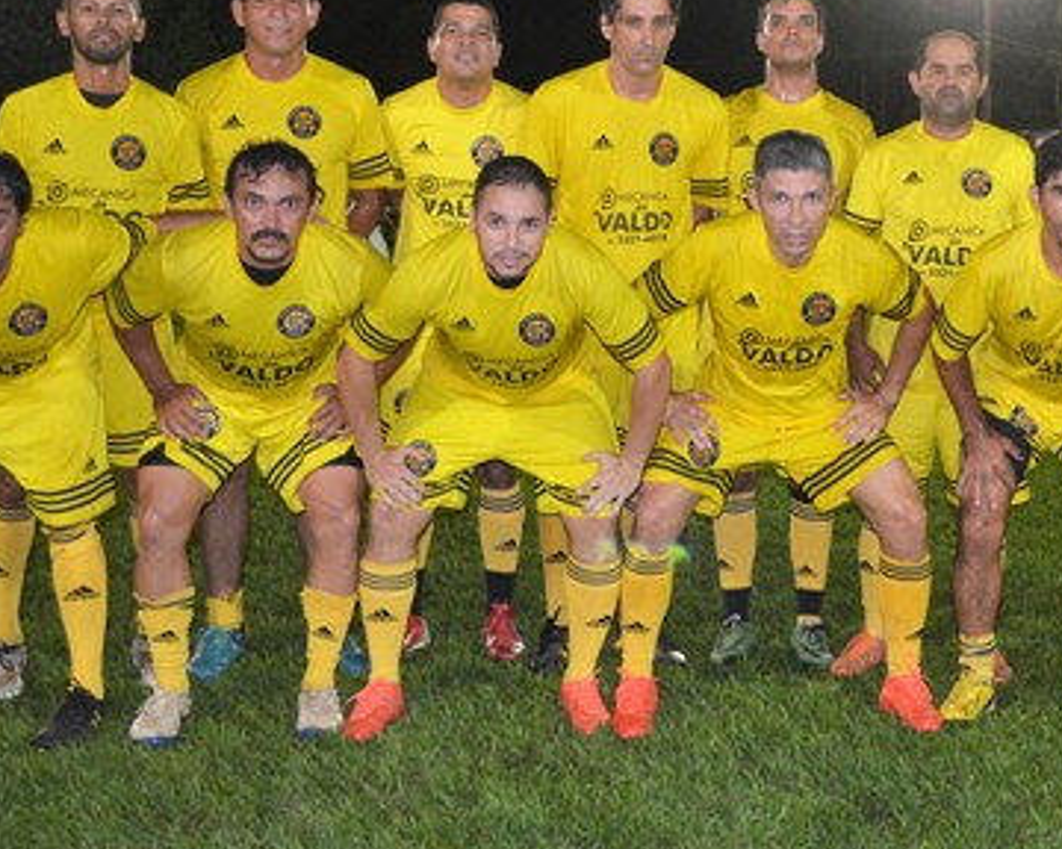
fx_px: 1414
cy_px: 299
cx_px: 773
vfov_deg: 33.2
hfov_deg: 40.2
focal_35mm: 45
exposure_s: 1/60
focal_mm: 18
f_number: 3.5
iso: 1600
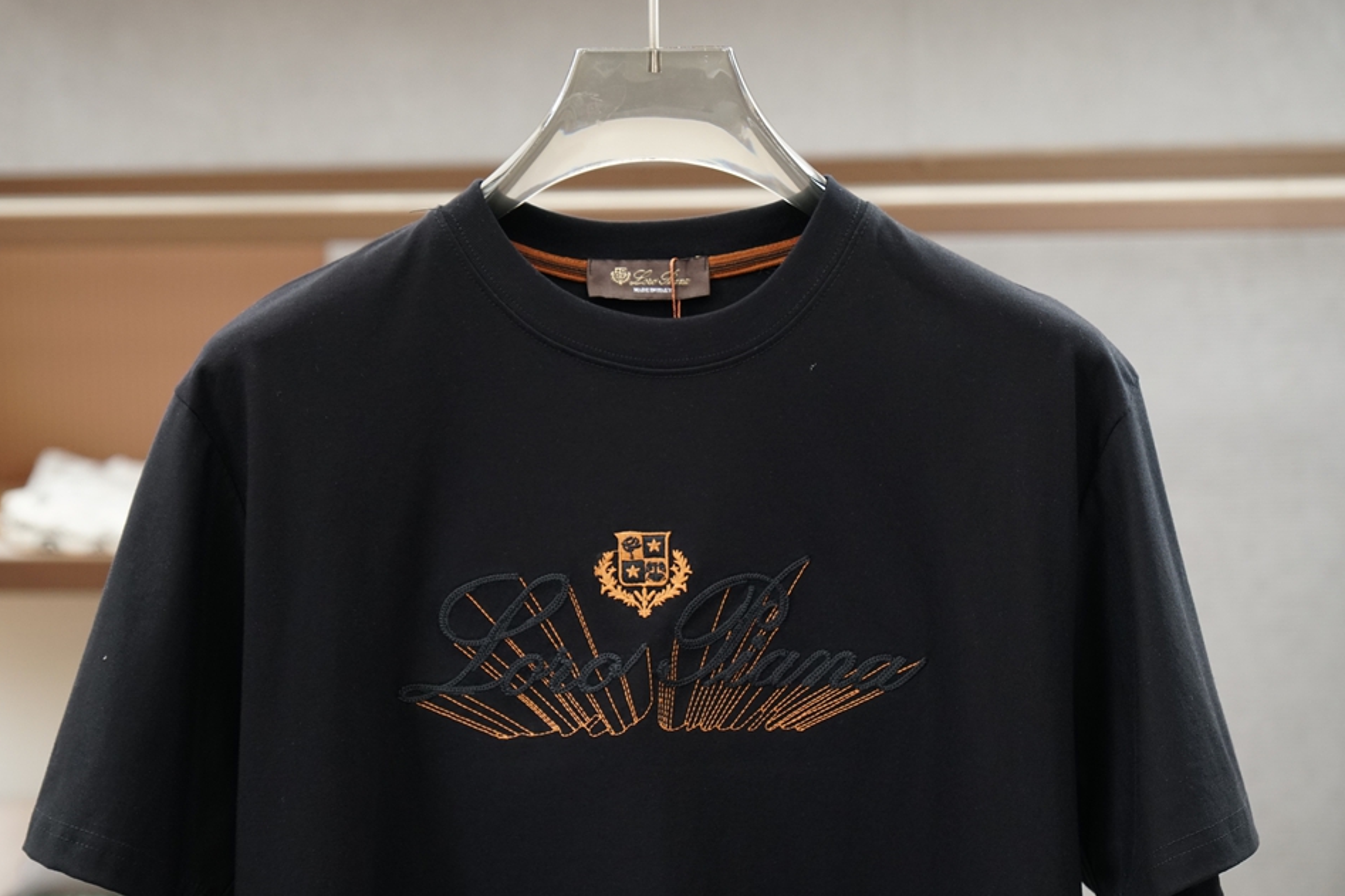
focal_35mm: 89
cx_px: 652
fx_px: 3324
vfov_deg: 15.4
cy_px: 476
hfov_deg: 22.9
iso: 800
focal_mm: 52
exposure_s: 1/125
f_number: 3.5
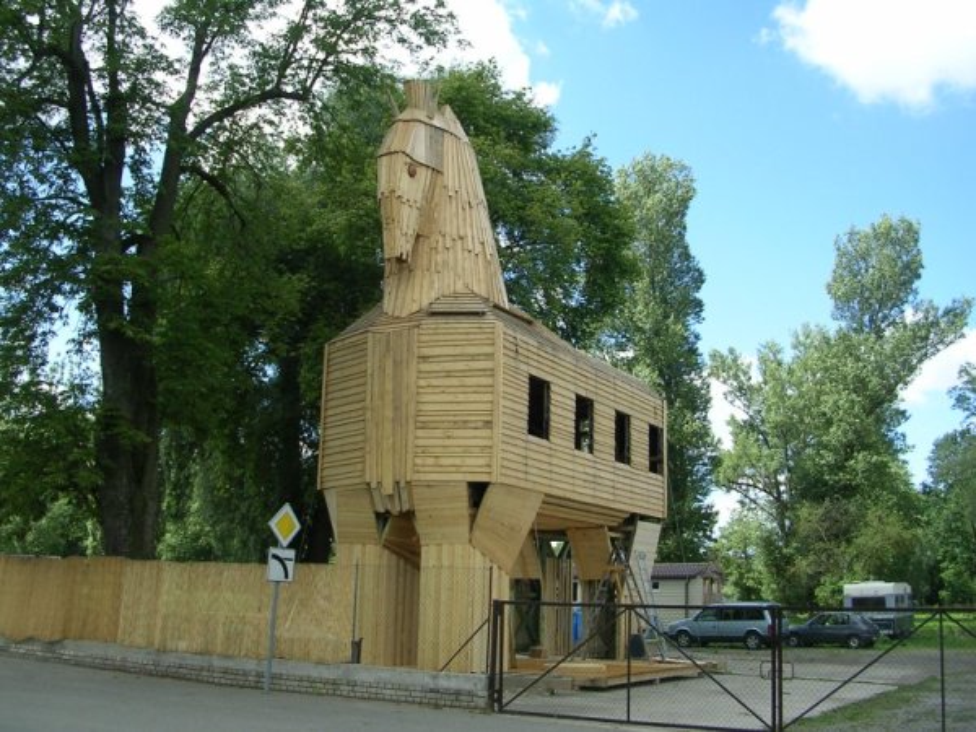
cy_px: 366
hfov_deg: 49.0
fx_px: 1071
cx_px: 488
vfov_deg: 37.7
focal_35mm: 38
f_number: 2.8
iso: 50
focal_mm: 5.8
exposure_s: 1/424
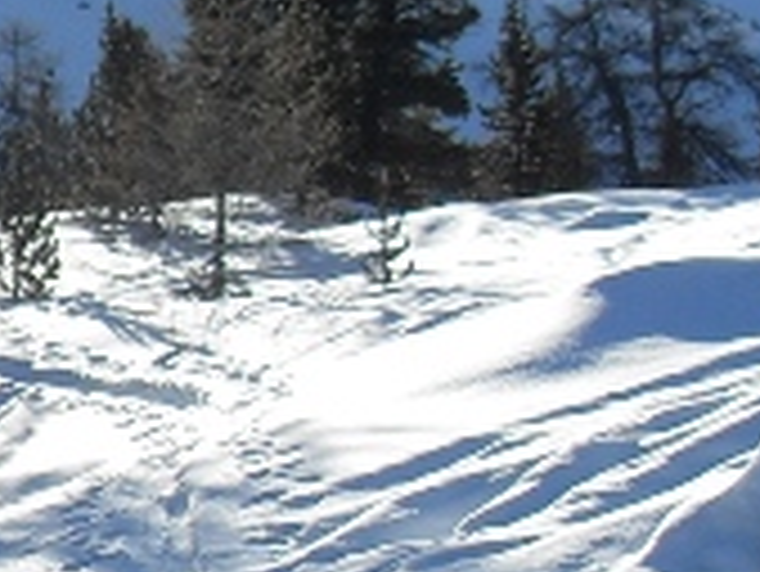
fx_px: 3647
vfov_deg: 8.9
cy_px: 486
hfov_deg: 11.6
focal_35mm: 166
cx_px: -256
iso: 80
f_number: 7
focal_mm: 6.3
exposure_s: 1/350
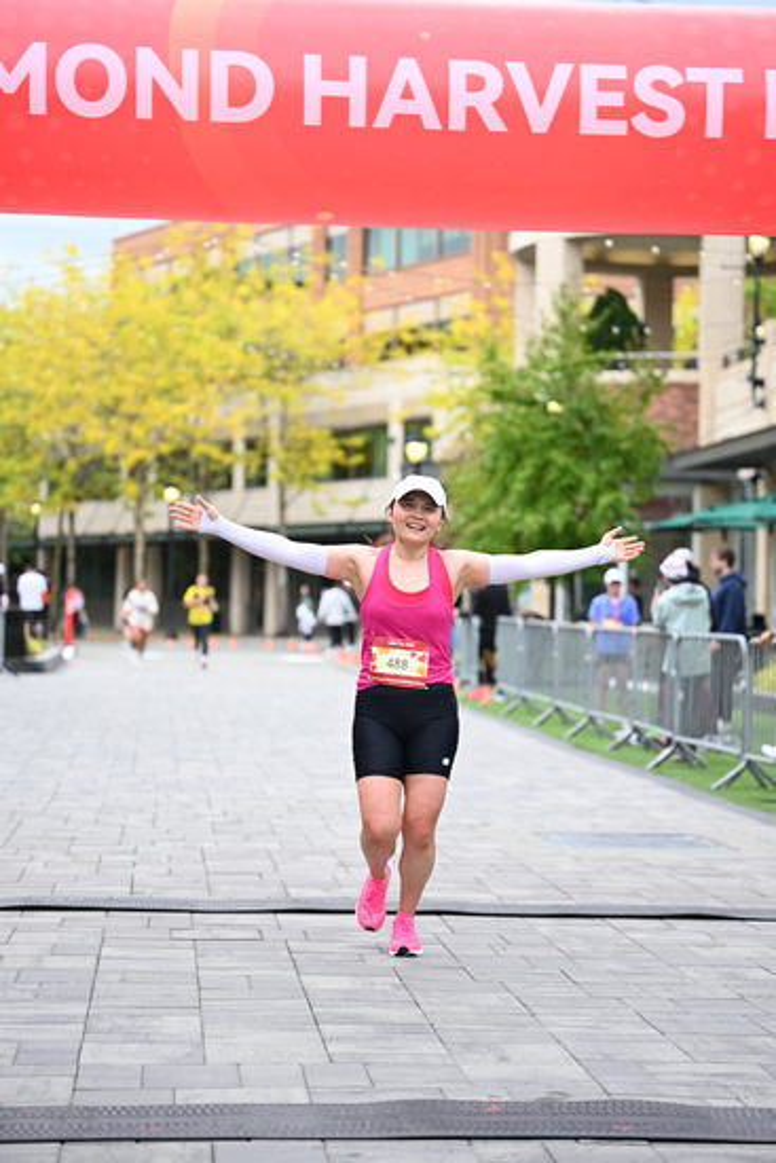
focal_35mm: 82
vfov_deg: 24.8
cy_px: 582
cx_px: 388
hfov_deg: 16.7
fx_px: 2649
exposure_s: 1/2000
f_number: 2.8
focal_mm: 82
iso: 640
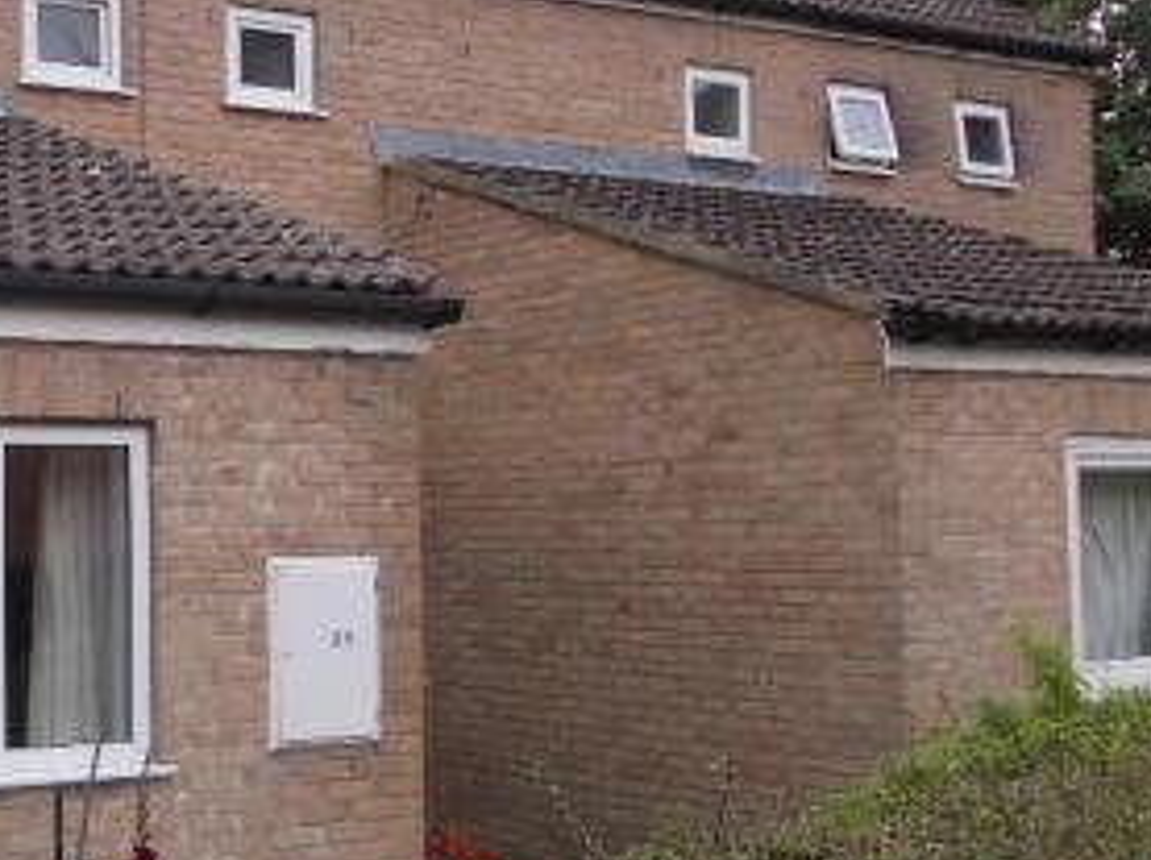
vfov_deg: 24.8
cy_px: 430
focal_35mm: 59
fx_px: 1959
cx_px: 60
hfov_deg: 30.9
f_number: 2.7
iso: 80
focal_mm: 4
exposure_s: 1/400
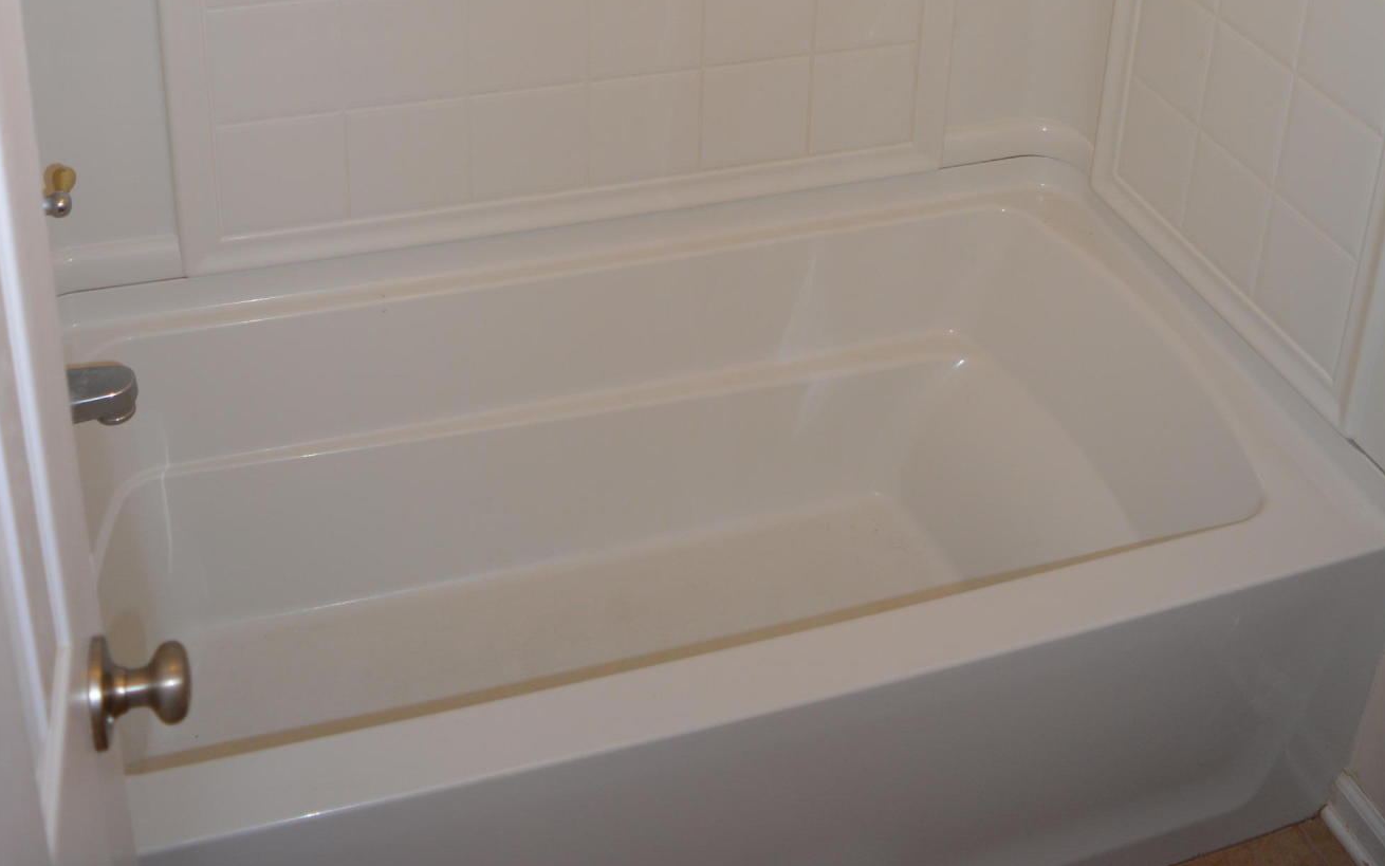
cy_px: -188
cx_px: 700
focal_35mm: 42
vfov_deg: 26.8
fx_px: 1585
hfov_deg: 47.2
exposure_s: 1/80
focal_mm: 18
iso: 400
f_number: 3.5
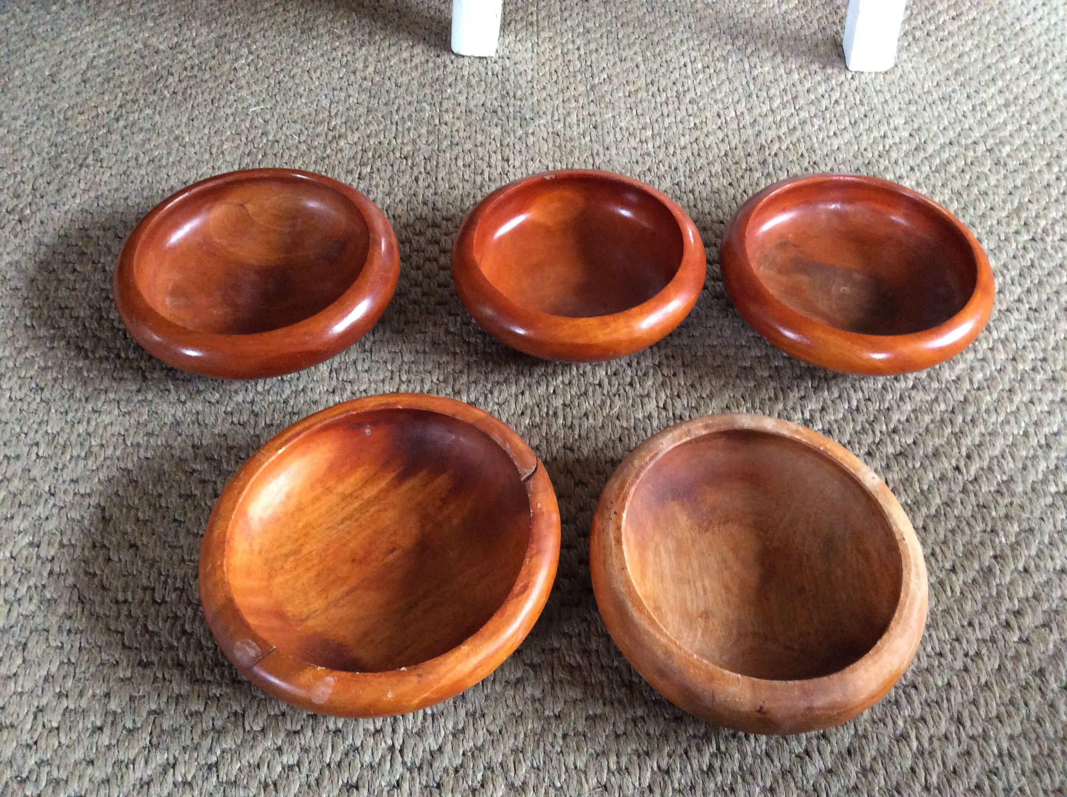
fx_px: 985
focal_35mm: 32
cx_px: 534
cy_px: 398
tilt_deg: -52.6
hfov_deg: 56.9
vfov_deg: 44.1
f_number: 2.4
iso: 250
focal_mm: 3.3
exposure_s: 1/25
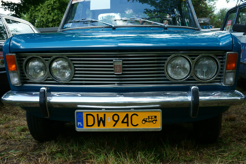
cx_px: 123
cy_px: 82
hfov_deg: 49.6
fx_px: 266
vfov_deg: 34.2
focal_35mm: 39
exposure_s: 1/80
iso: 250
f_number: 11
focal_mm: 26
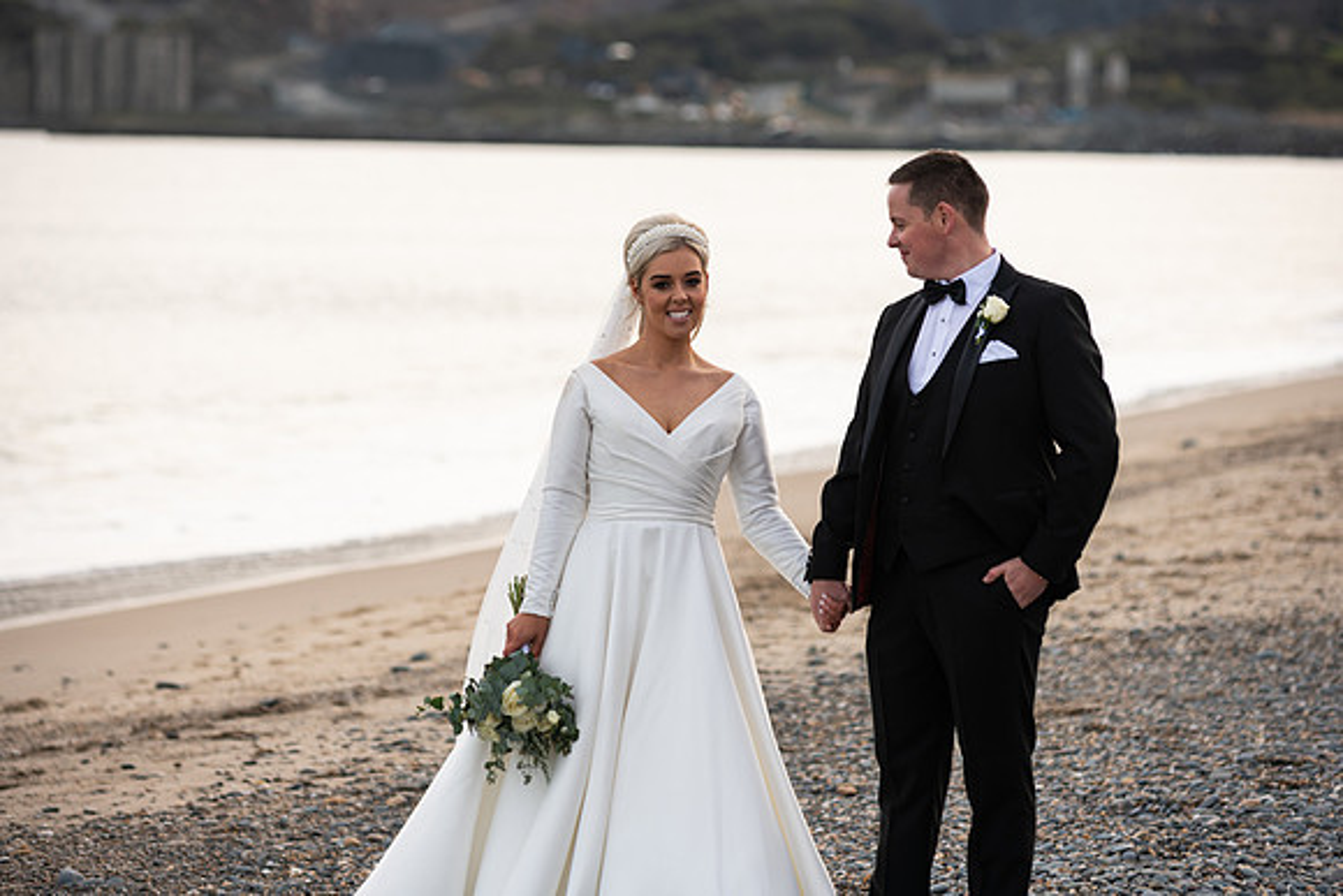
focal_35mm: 145
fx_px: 5410
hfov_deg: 14.2
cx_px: 672
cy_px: 448
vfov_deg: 9.5
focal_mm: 145
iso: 80
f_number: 3.5
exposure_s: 1/200
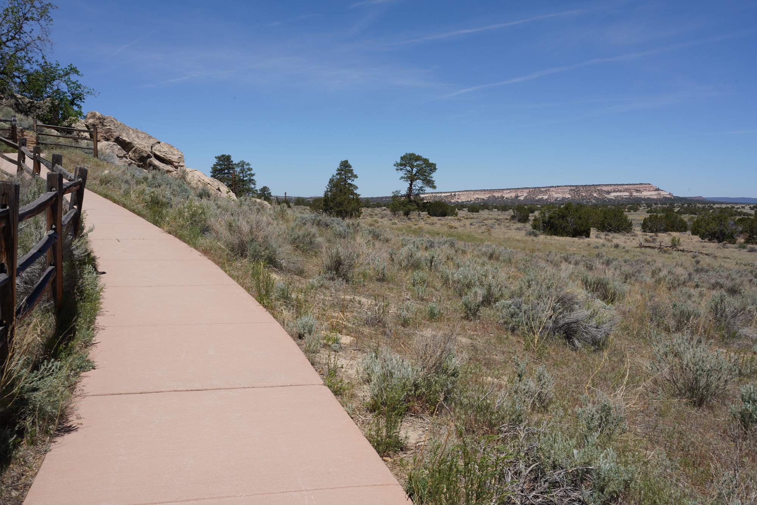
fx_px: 715
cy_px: 252
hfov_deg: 55.8
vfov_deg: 38.9
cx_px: 378
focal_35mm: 34
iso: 100
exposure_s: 1/80
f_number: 20
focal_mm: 34
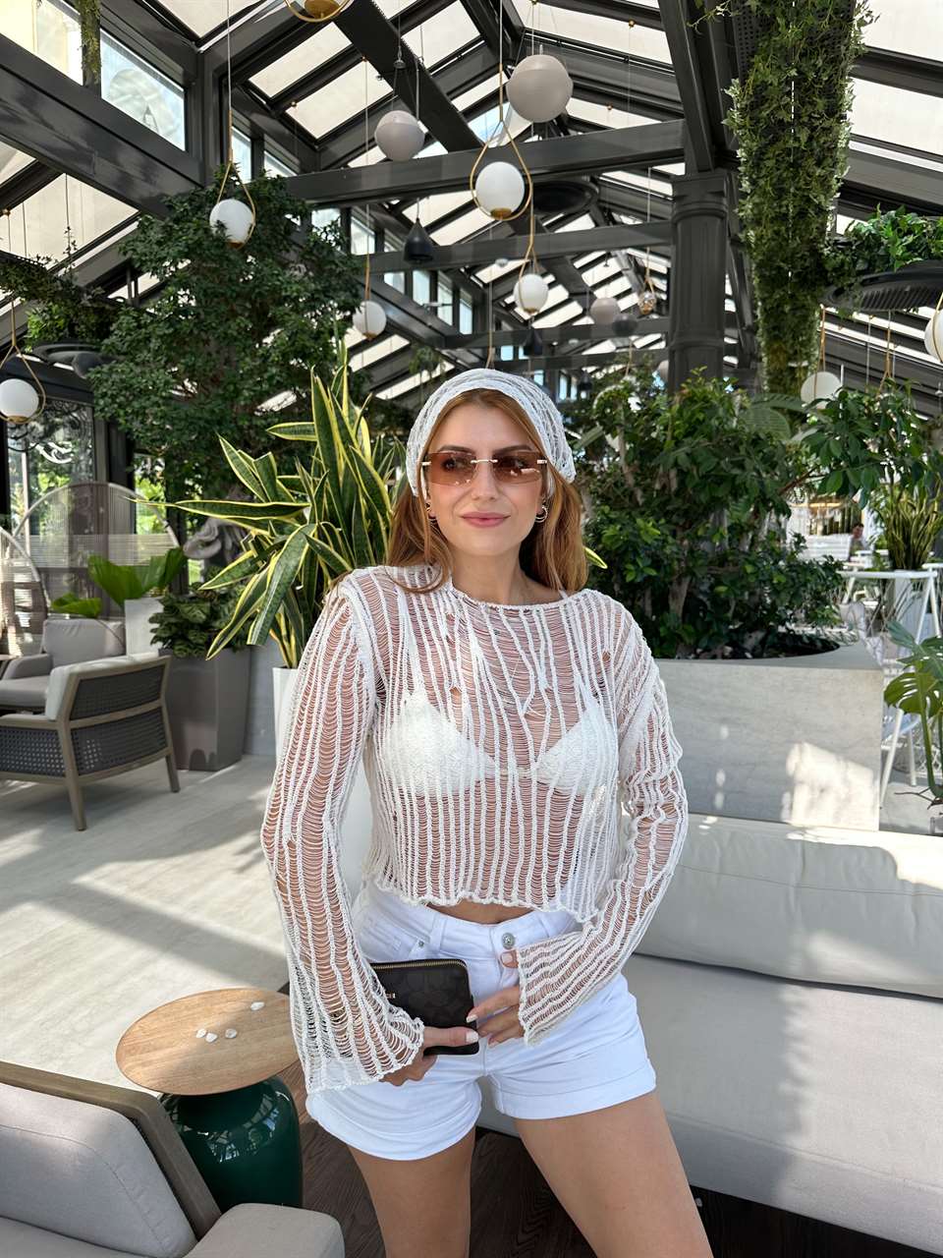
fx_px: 872
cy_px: 629
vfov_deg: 71.6
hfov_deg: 56.8
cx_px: 472
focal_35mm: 24
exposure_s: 1/264
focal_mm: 6.86
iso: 80
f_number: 1.78
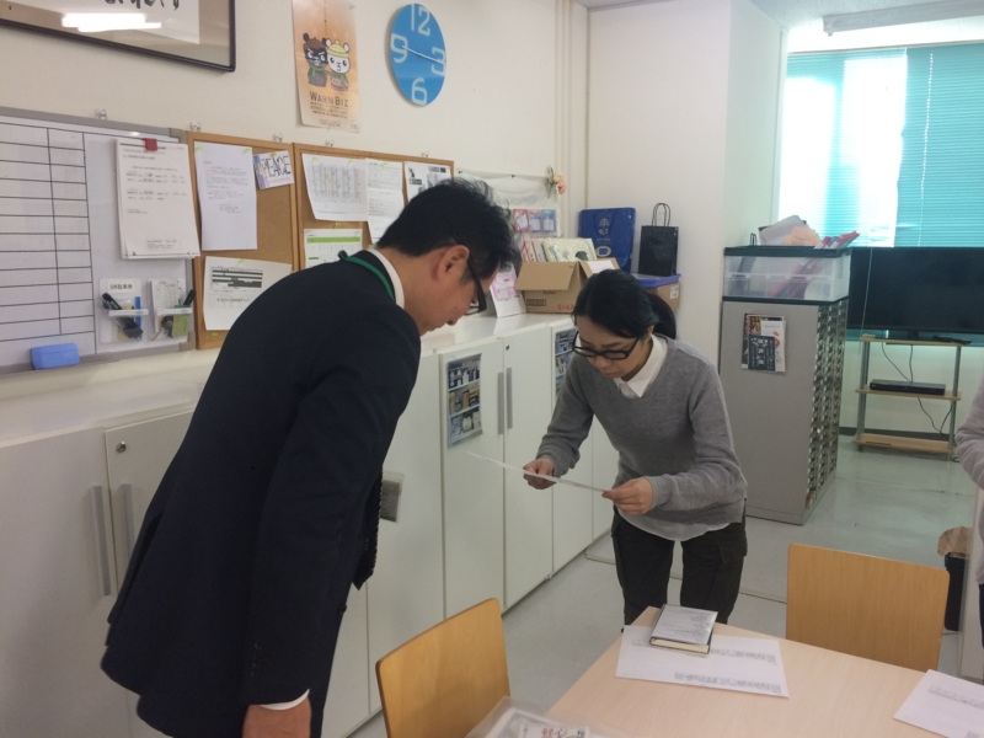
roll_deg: +1.4
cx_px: 492
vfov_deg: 48.2
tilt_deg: -10.0
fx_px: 824
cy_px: 369
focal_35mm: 29
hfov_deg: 61.7
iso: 64
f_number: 2.2
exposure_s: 1/30
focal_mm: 4.15
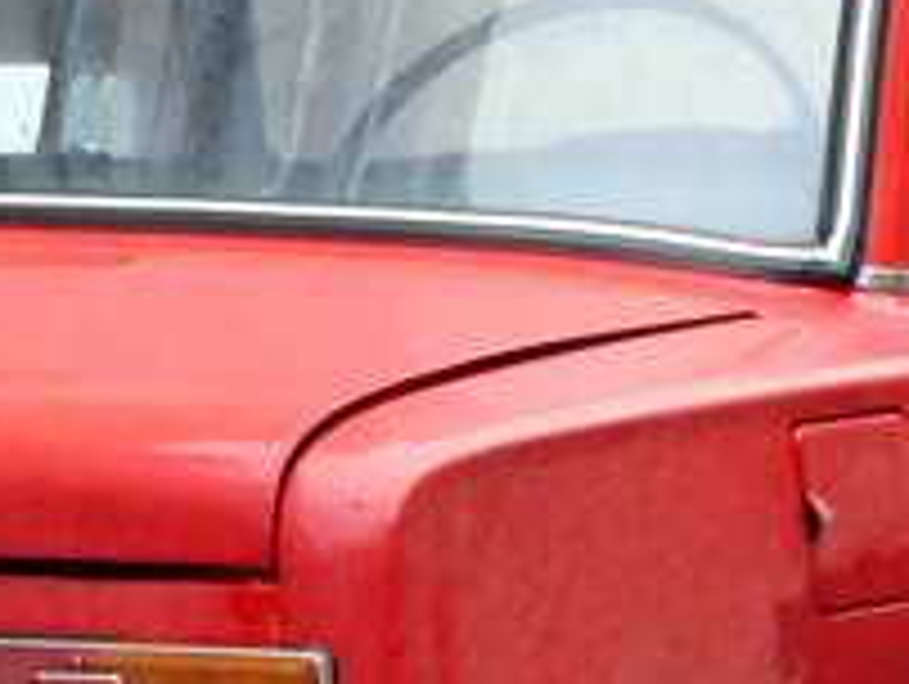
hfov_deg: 3.0
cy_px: 248
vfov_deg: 2.2
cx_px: 387
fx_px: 17536
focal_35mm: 667
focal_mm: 22.4
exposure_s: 1/60
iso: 400
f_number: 5
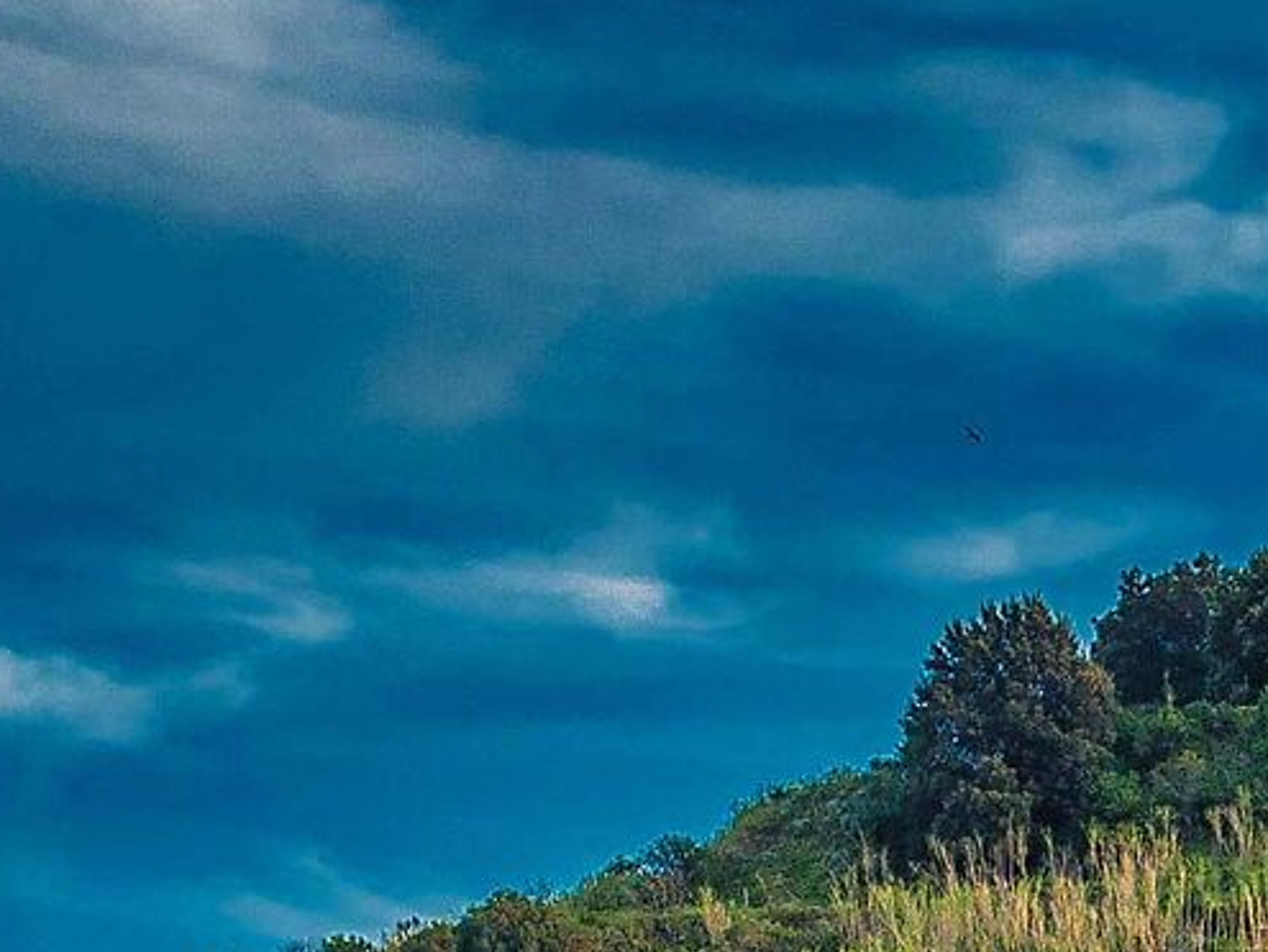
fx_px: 9897
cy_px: 2038
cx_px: 1773
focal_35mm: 270
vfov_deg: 5.4
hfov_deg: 7.2
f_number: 8
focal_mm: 58
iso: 320
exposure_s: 1/60
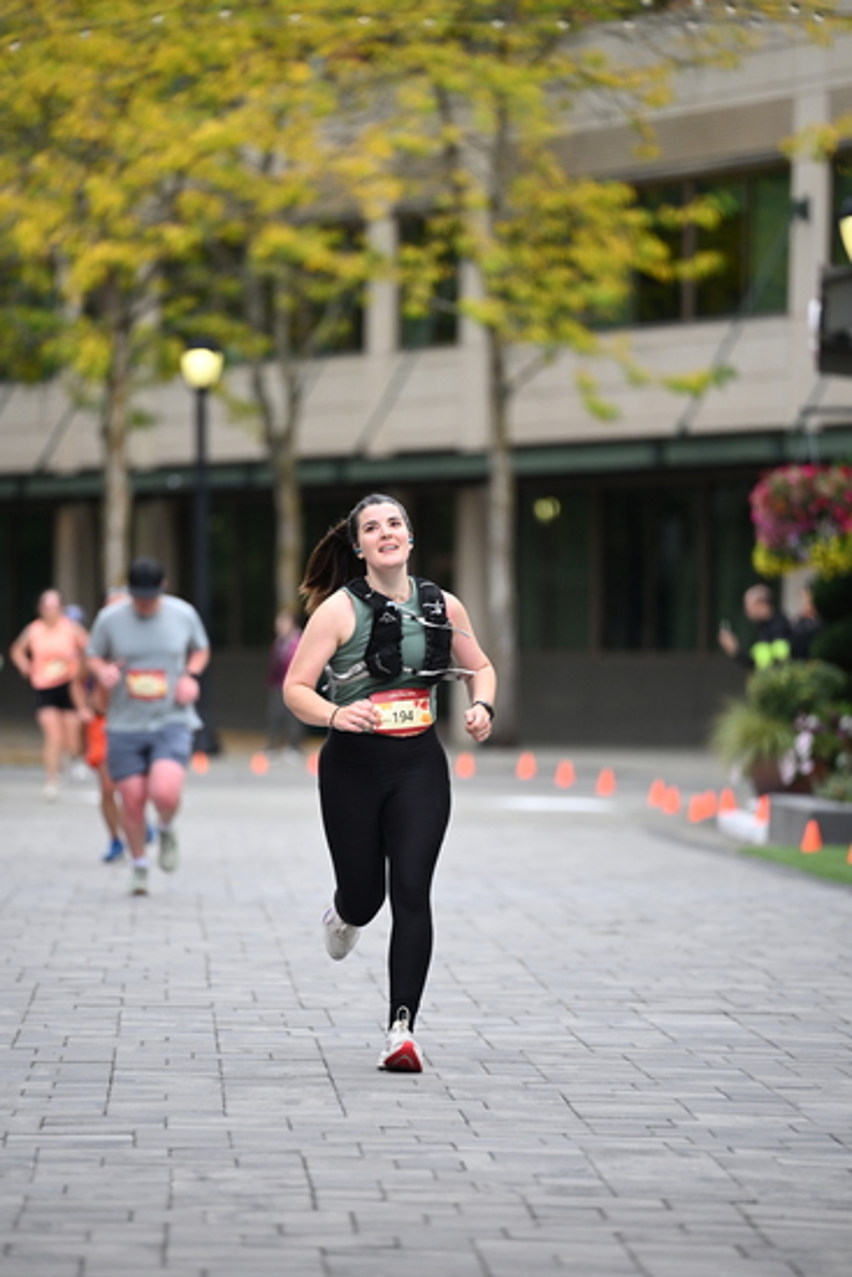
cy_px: 638
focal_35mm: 200
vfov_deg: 10.3
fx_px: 7095
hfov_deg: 6.9
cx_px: 426
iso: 640
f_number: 2.8
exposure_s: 1/2000
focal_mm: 200
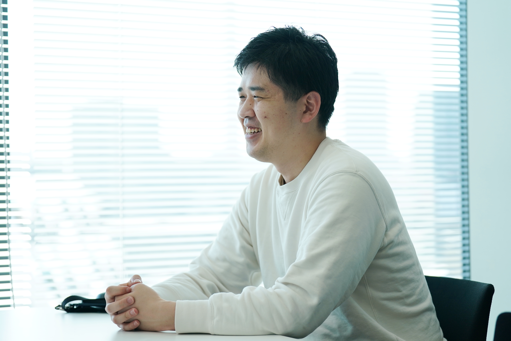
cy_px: 170
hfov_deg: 25.1
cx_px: 256
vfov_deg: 16.9
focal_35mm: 81
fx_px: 1150
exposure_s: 1/640
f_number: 2.8
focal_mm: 81
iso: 400
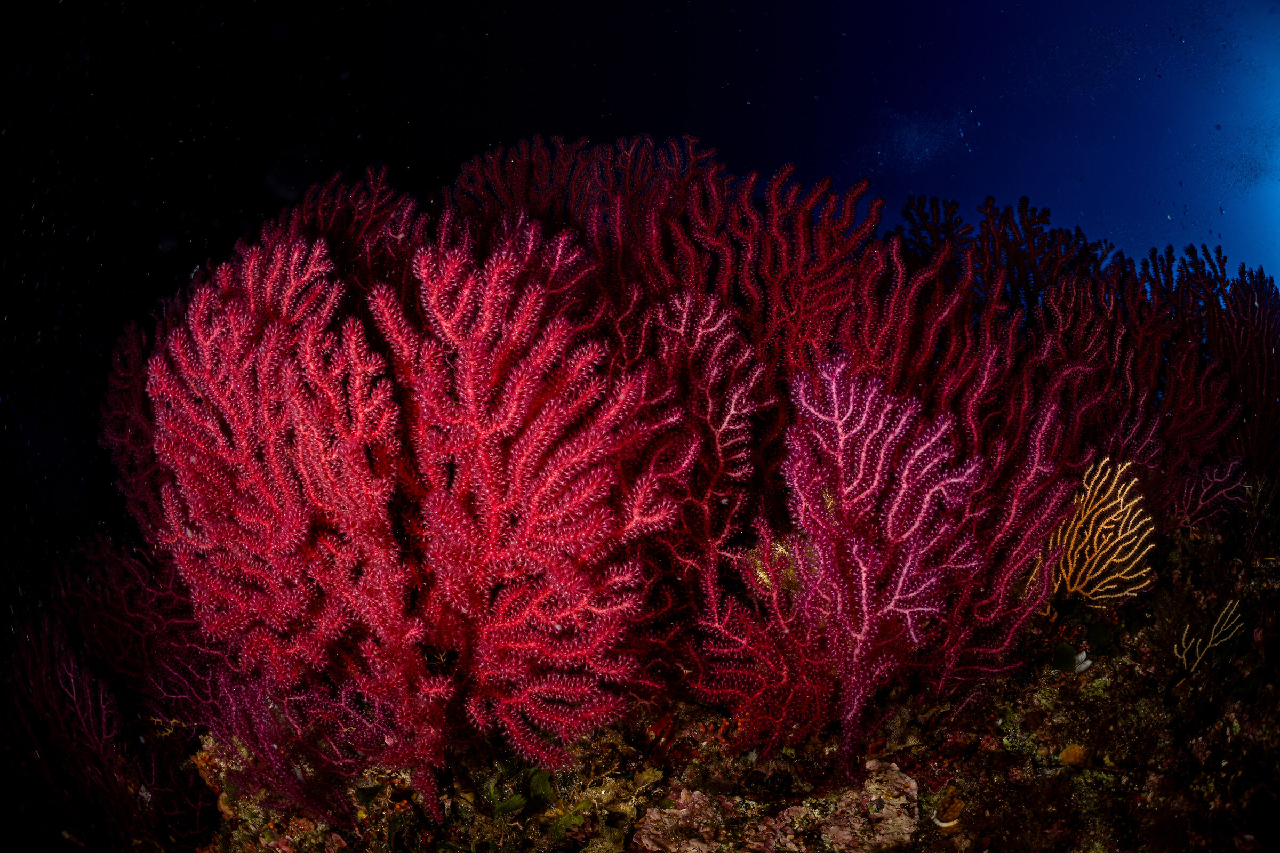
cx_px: 640
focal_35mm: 60
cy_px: 426
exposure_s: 1/200
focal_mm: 60
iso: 200
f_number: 16
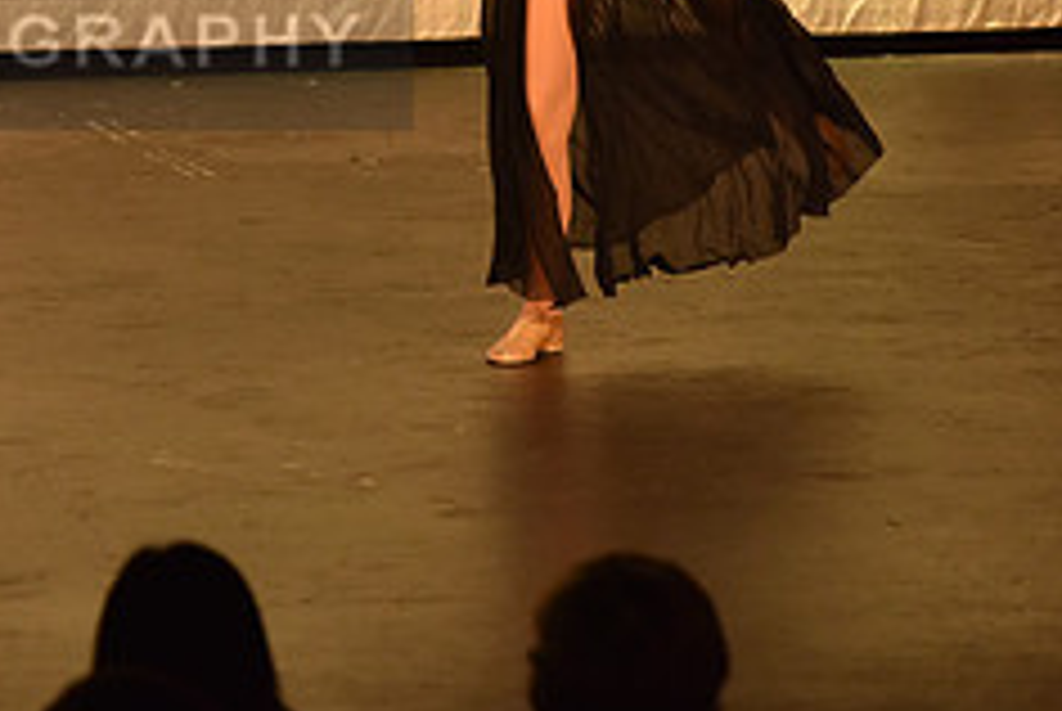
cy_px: 11
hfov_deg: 5.8
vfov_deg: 3.9
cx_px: -76
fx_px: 10515
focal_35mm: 356
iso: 2000
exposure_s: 1/250
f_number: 4.5
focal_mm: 145
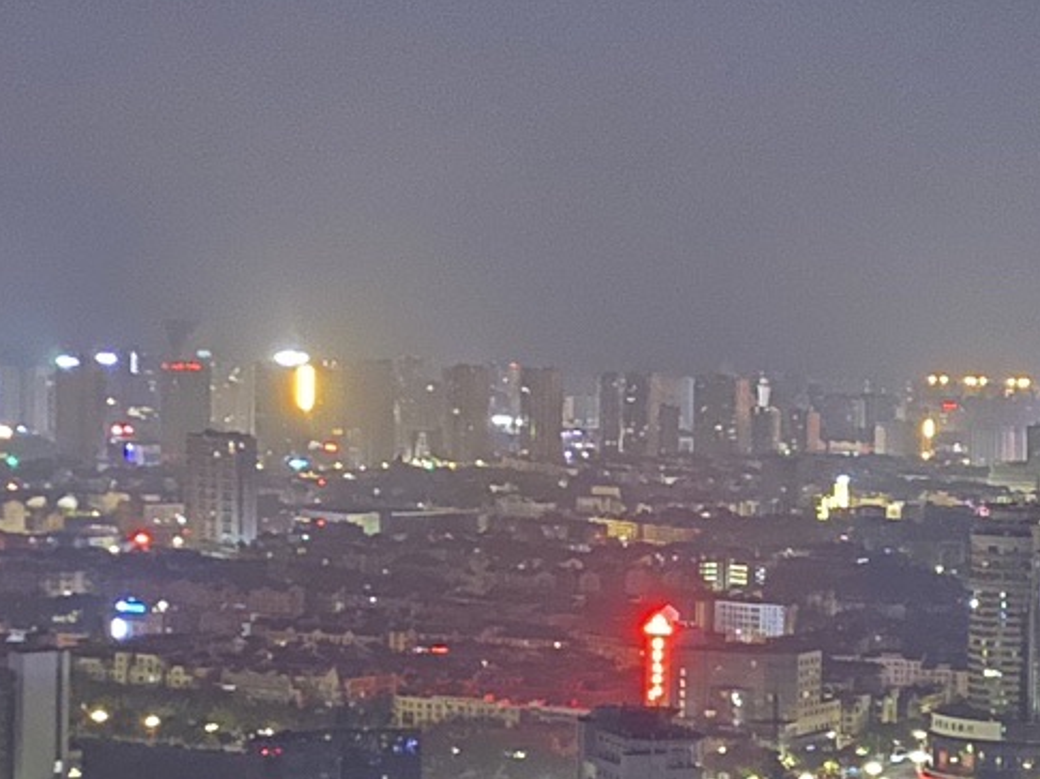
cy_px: 469
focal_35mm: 107
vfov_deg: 13.8
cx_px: 862
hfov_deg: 18.2
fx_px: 3213
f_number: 1.8
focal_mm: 4.25
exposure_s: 1/2
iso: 800
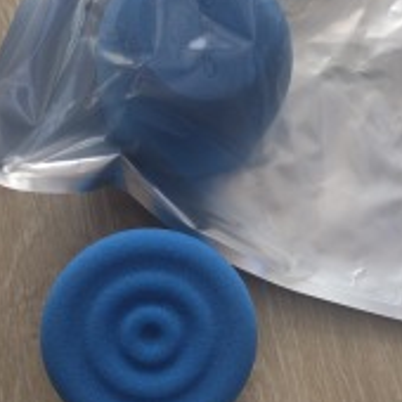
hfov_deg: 39.1
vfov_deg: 37.5
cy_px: 333
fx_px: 565
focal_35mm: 43
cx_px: 215
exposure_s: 1/60
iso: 2000
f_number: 1.8
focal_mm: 5.4
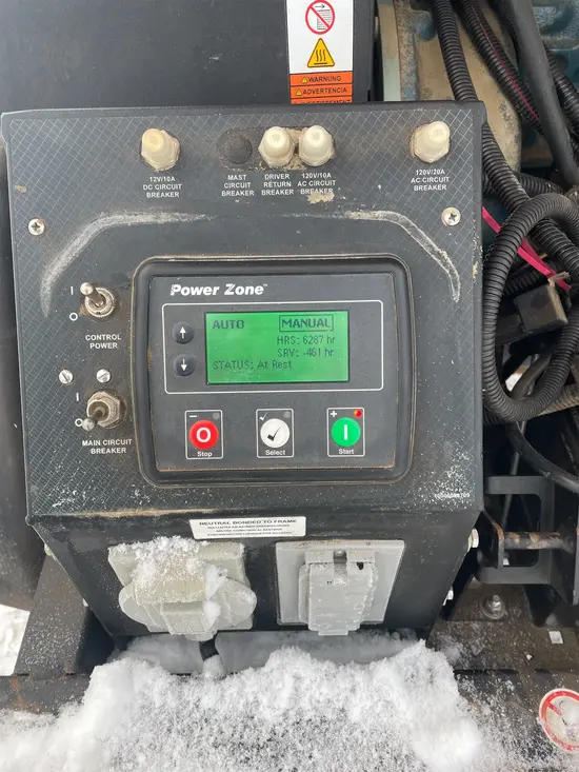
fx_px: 580
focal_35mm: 26
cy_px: 386
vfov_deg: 67.3
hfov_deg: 53.1
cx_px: 290
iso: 32
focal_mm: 4.2
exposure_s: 1/251
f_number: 1.6
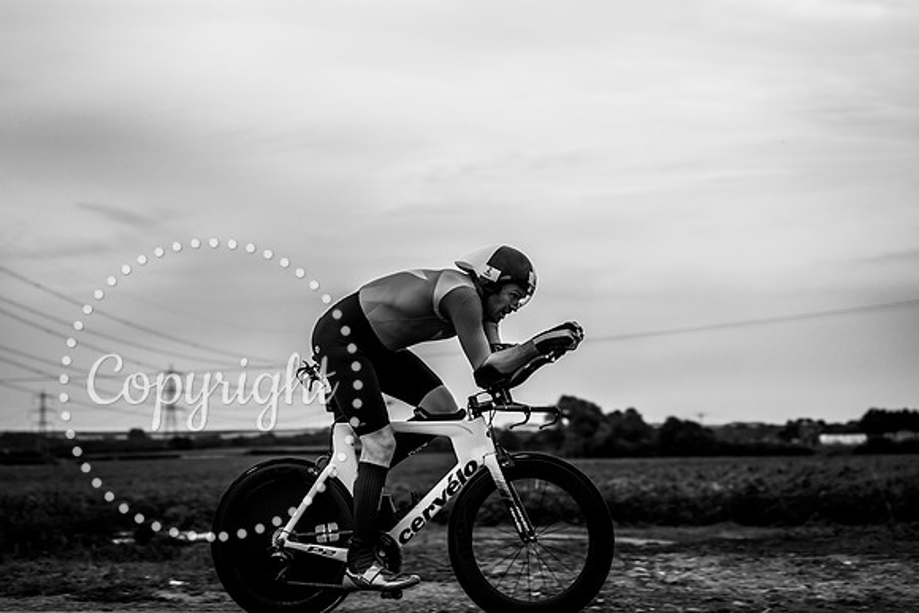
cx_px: 460
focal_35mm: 72
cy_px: 306
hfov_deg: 28.1
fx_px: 1838
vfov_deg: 18.9
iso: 250
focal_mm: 72
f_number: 3.2
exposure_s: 1/800
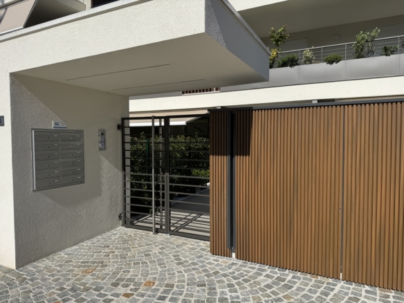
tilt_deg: -1.9
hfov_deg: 71.6
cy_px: 152
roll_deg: +0.2
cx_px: 202
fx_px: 280
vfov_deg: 56.8
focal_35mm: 24
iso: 80
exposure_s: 1/7937
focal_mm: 6.76
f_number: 1.78
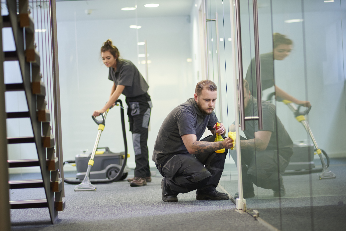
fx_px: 875
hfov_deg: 22.4
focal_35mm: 91
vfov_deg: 15.0
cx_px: 170
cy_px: 122
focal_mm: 85
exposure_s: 1/80
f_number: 2
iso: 800
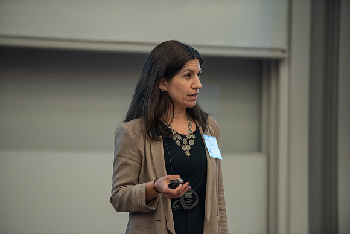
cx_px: 175
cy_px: 117
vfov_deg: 6.9
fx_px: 1949
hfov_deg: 10.3
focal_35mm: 200
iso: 2000
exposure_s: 1/200
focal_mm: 200
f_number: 3.2
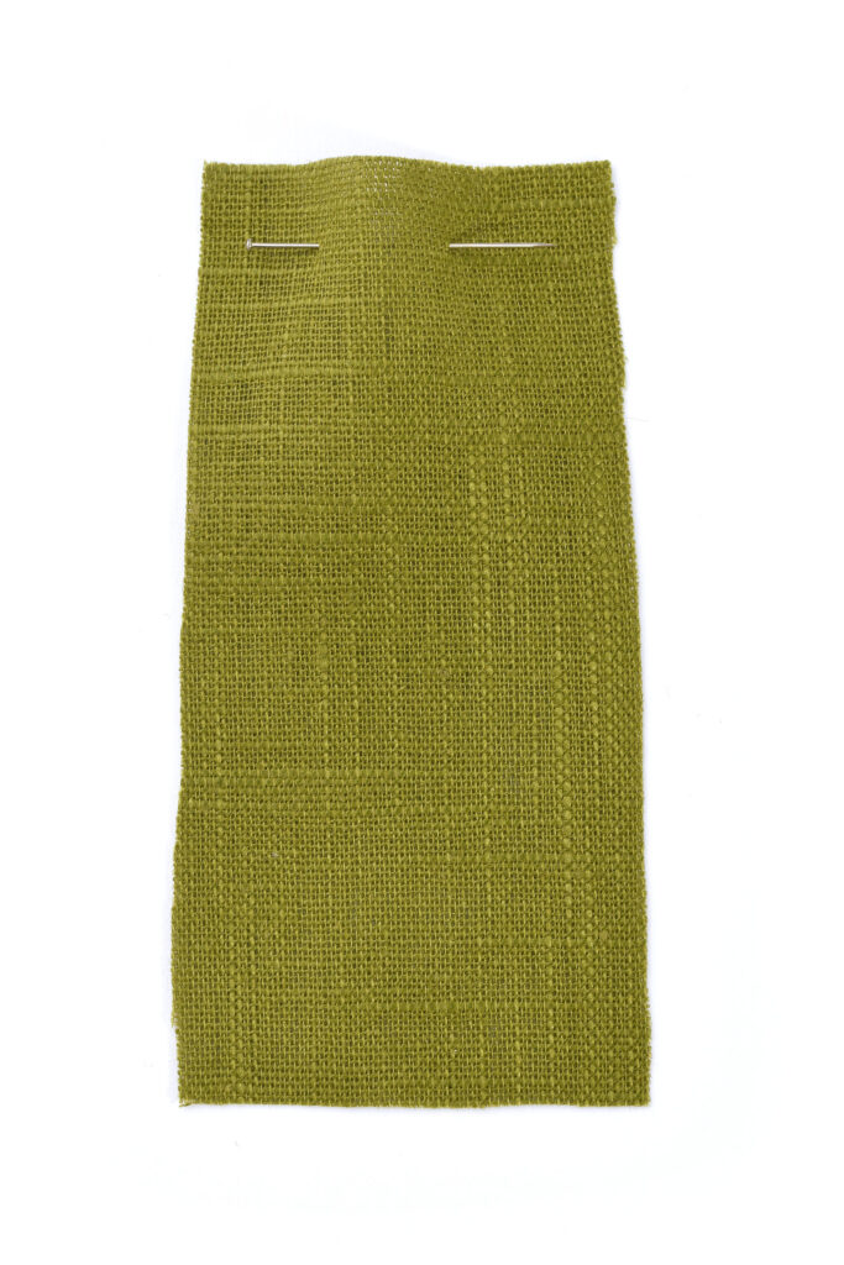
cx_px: 422
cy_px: 632
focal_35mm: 75
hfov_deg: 18.2
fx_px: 2636
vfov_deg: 27.0
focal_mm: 50
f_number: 8
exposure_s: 1/20
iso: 100
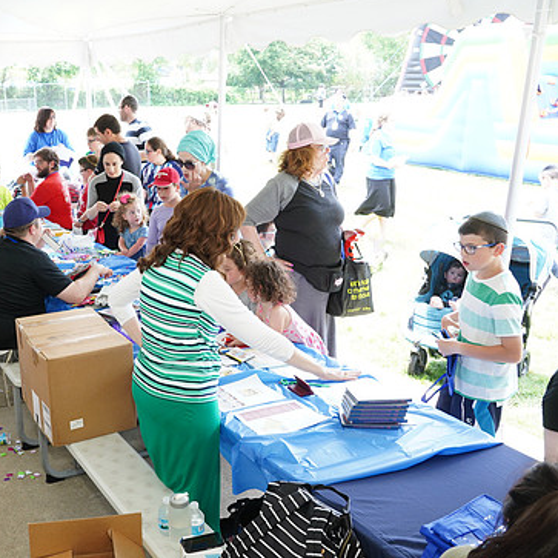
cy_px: 290
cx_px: 164
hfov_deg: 42.9
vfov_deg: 43.8
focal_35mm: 38
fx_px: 693
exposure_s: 1/125
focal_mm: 28
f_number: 7.1
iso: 1250
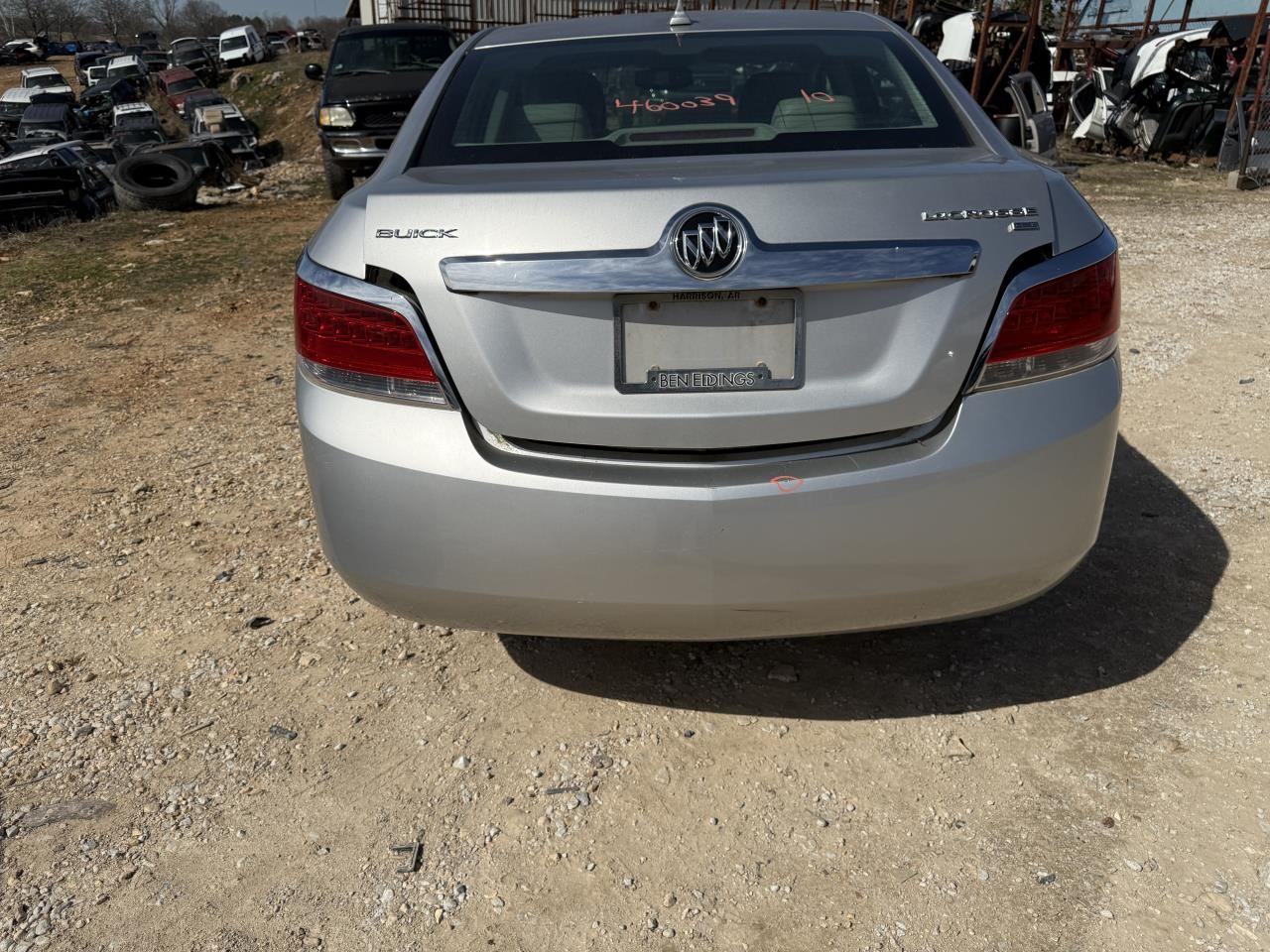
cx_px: 635
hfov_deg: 71.6
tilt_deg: -22.0
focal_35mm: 24
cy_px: 476
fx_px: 881
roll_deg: -1.5
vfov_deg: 56.8
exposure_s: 1/14286
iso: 100
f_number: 1.78
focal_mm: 6.76
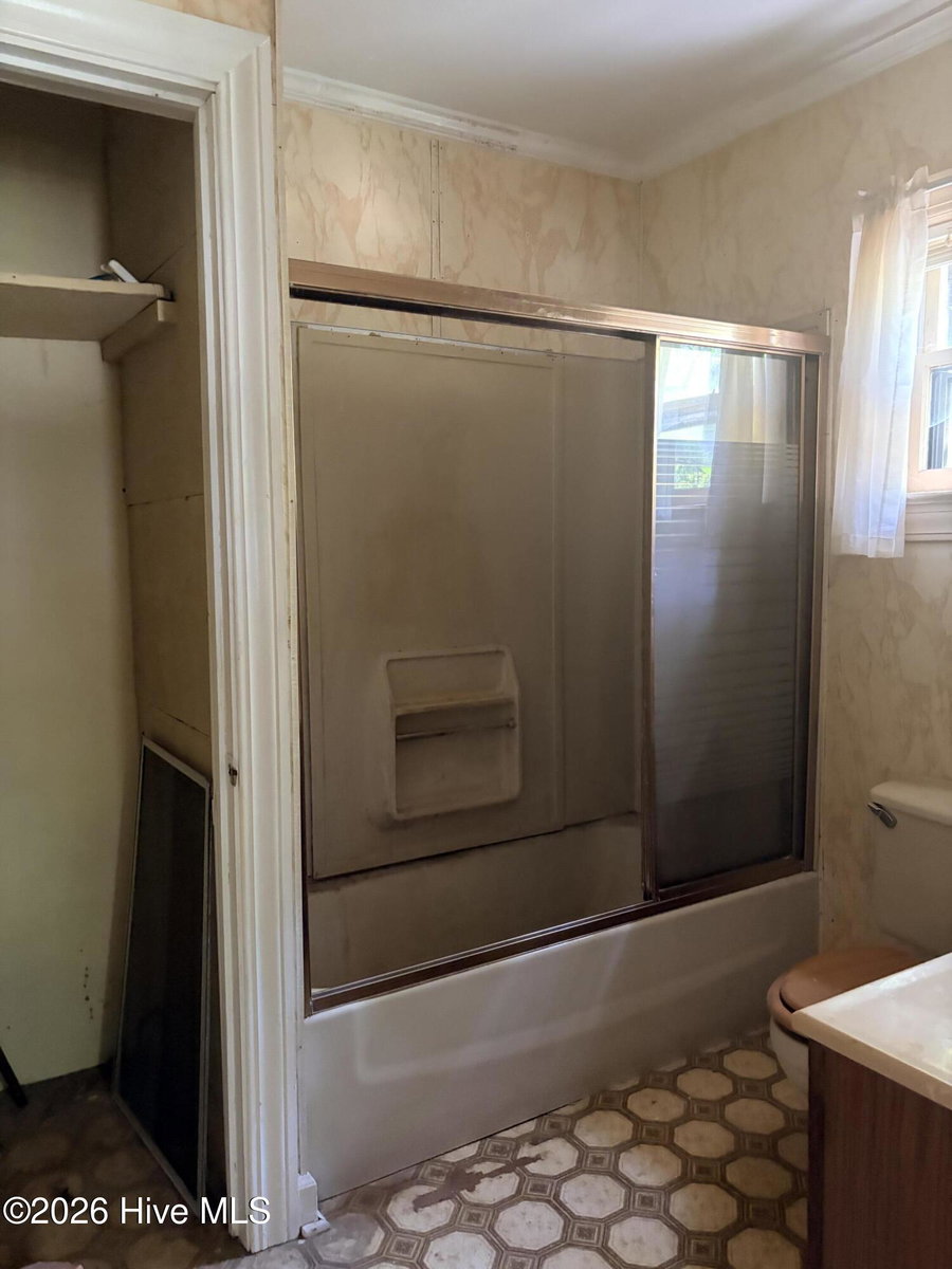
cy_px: 634
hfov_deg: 53.1
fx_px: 953
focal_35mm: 26
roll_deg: +0.8
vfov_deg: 67.3
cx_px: 476
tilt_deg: -2.1
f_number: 1.6
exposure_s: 1/30
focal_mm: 5.96
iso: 800
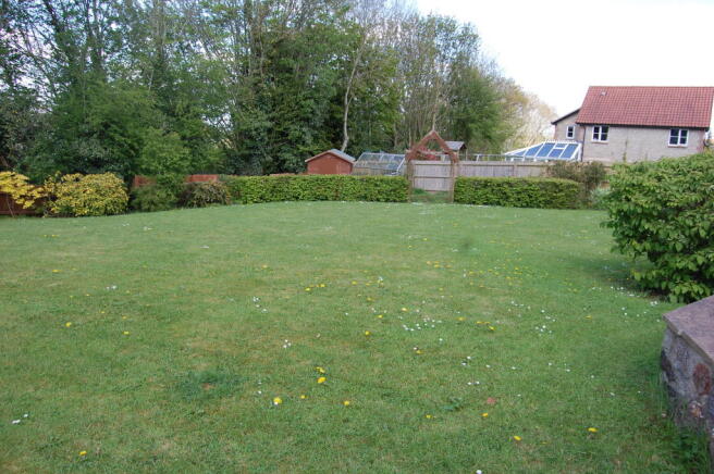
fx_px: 535
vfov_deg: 47.8
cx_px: 357
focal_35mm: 27
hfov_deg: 67.4
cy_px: 237
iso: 200
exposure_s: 1/160
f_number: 6.3
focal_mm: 18
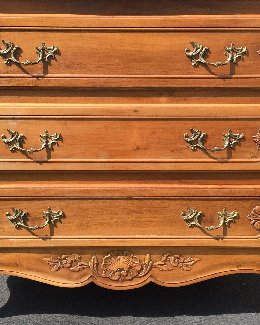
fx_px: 471
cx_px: 112
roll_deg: -1.1
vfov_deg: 38.0
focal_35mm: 49
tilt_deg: -13.9
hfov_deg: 30.8
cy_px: 156
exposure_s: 1/807
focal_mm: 4.15
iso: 32
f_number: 2.2
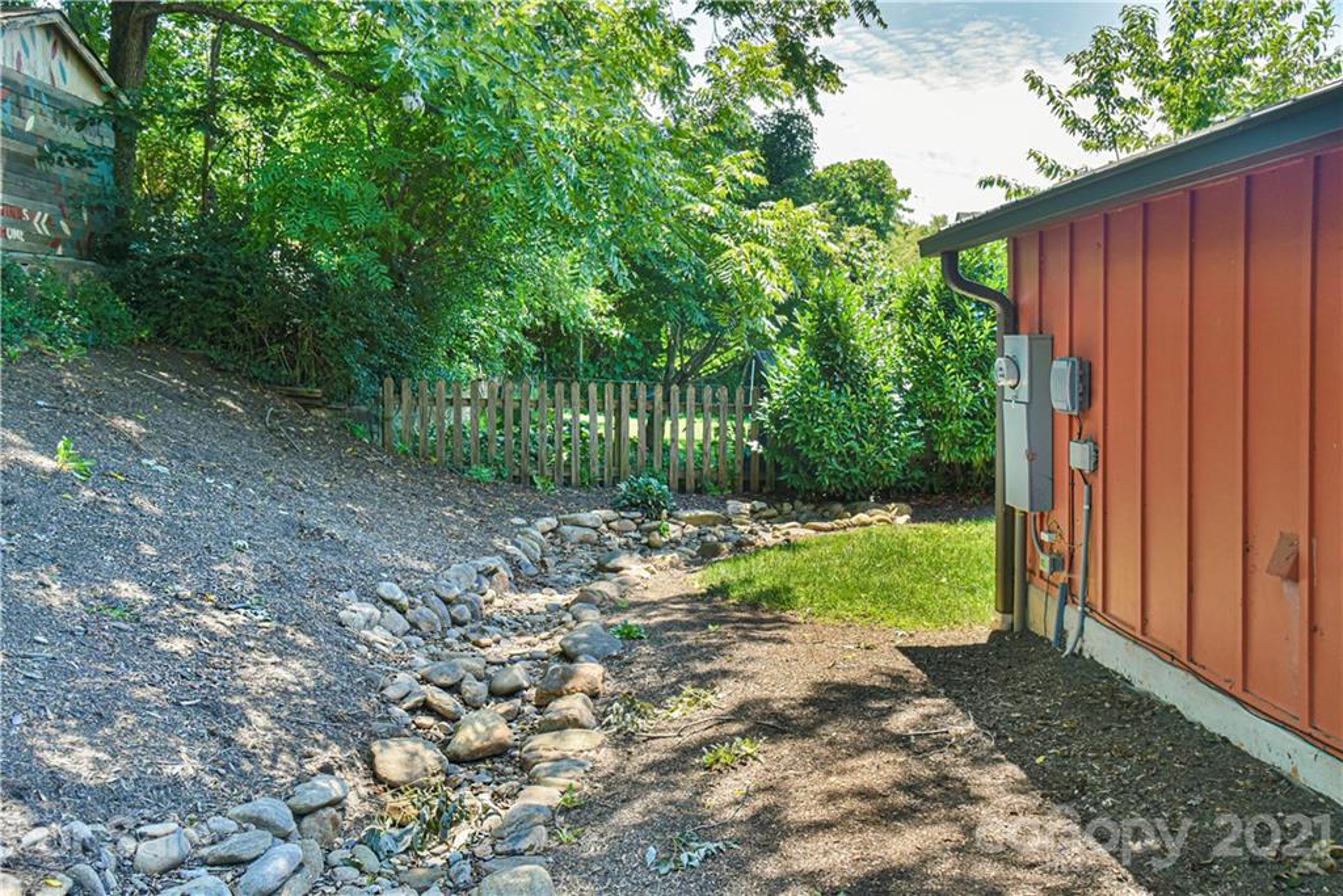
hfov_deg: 60.3
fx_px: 1157
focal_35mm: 31
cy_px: 448
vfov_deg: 42.3
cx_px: 672
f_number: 7.1
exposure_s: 1/200
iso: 1600
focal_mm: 31
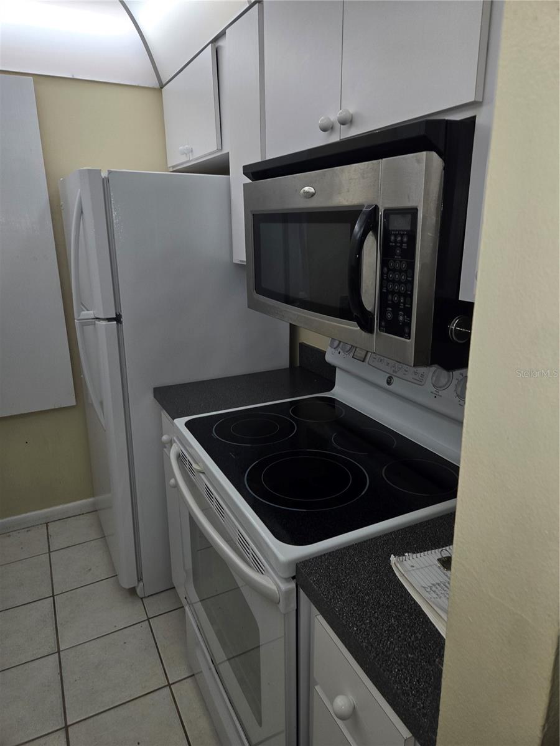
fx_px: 496
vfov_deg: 73.9
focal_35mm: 23
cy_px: 373
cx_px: 280
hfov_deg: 58.9
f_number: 1.8
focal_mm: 5.4
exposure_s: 1/60
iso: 32
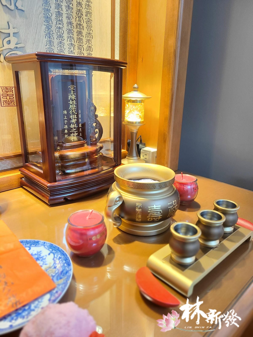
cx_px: 126
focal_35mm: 26
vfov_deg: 67.3
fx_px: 253
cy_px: 168
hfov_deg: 53.1
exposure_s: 1/60
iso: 320
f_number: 1.8
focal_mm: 5.4
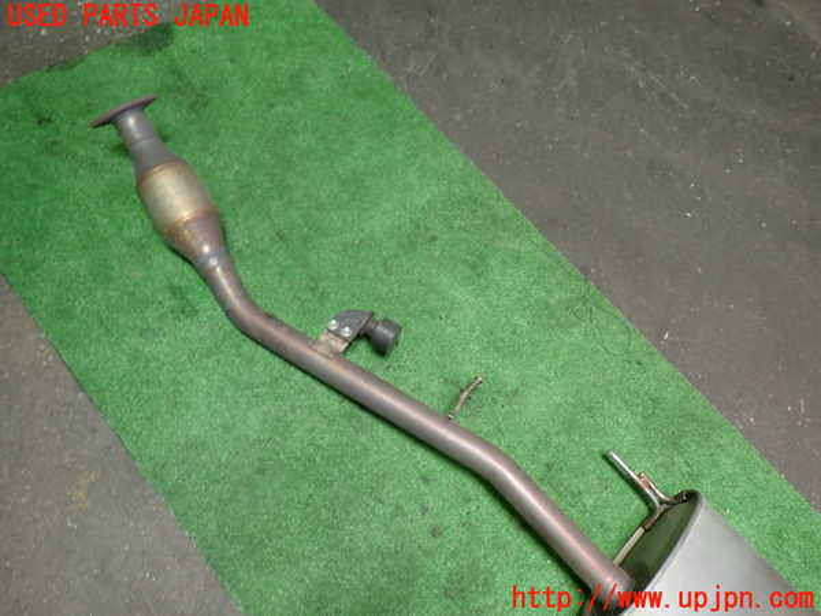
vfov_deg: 54.9
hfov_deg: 69.4
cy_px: 308
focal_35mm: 25
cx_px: 410
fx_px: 593
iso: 200
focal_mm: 4.5
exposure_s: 1/50
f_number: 2
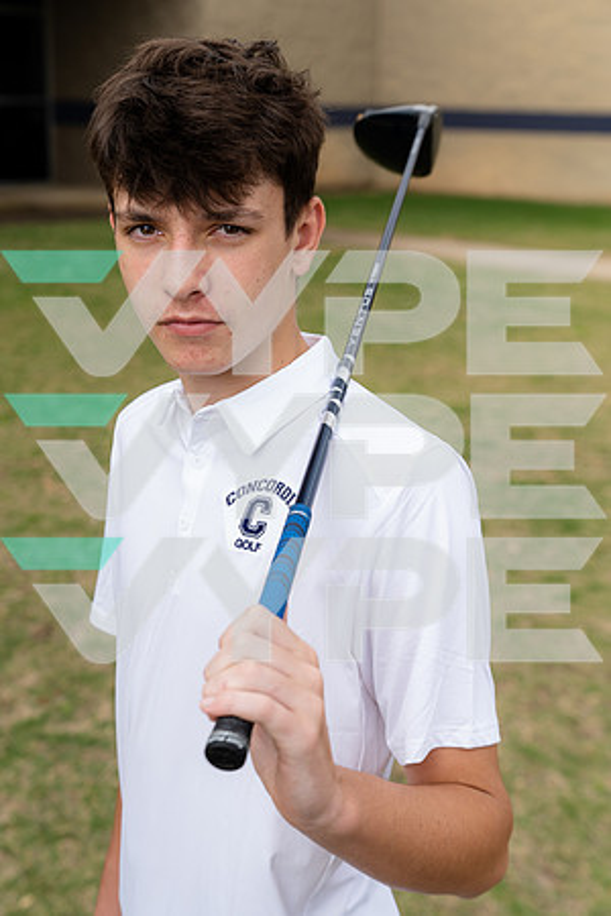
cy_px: 458
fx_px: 1375
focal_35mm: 54
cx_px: 306
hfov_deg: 25.1
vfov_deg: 36.9
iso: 100
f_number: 4
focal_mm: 54
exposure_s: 1/250
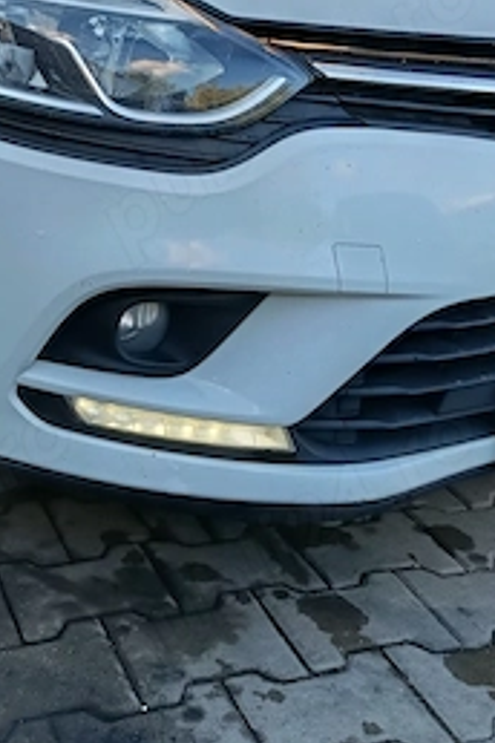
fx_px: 1196
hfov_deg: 23.0
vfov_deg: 33.4
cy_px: 138
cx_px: 86
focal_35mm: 58
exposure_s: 1/100
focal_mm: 5.24
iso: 54
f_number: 1.7
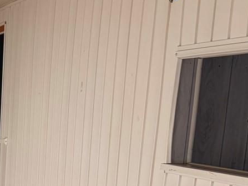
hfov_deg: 17.8
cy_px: 242
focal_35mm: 93
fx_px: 666
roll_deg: +0.5
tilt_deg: -12.2
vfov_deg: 15.2
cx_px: -172
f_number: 1.6
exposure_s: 1/122
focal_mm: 5.96
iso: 50
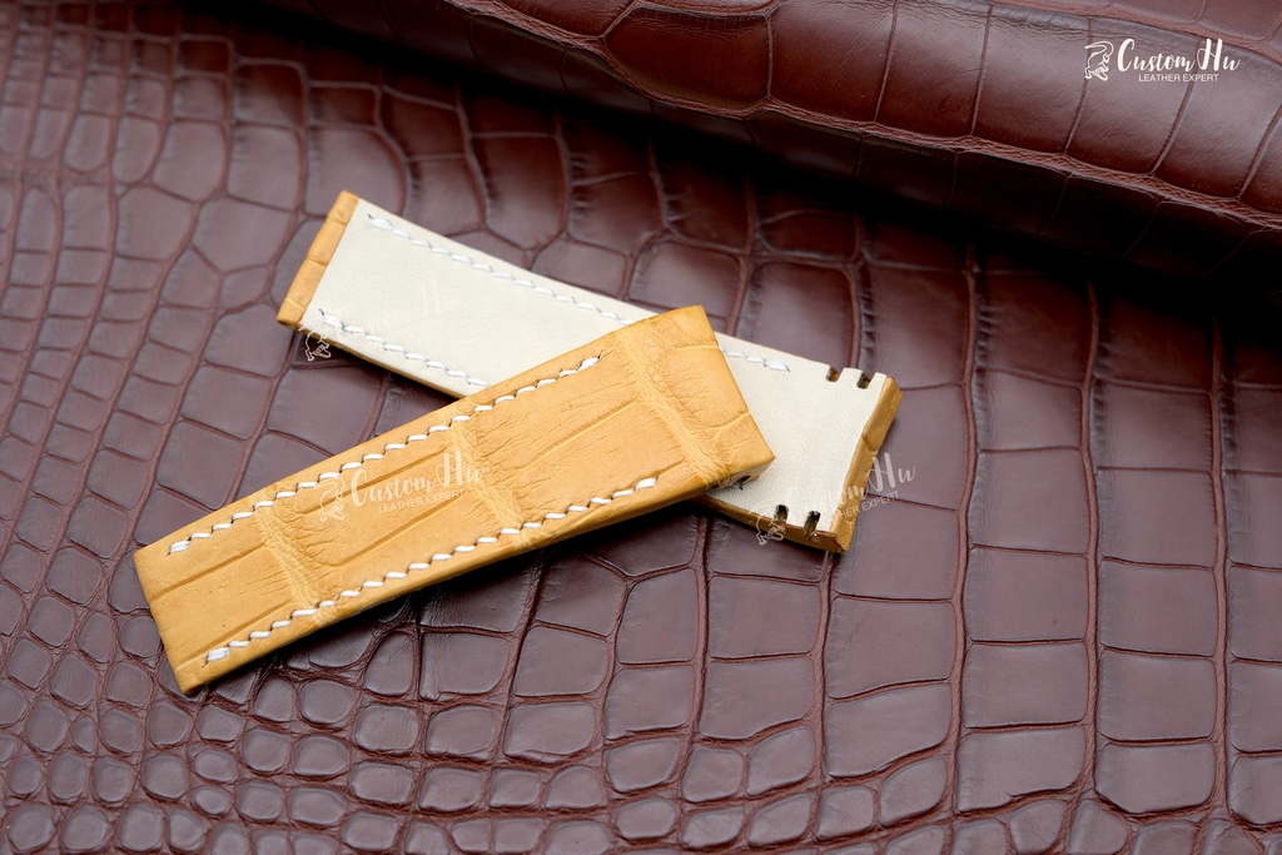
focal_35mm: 50
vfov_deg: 27.0
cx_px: 641
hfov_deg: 39.6
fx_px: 1781
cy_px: 428
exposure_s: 1/100
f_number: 4
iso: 200
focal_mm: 33
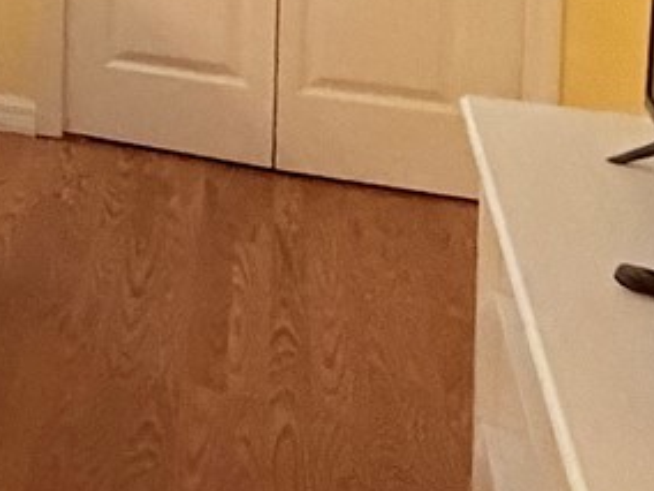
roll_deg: +1.1
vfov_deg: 16.5
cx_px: -622
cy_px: -311
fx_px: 1493
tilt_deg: -4.3
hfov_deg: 17.9
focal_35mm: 79
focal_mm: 2.22
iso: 800
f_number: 2.2
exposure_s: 1/60
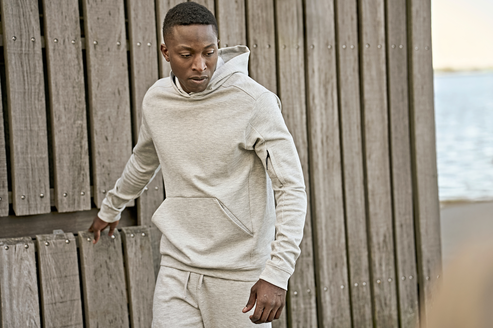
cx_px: 246
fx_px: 986
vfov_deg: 18.9
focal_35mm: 72
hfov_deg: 28.1
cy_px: 164
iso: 500
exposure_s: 1/1600
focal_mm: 72
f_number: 2.8
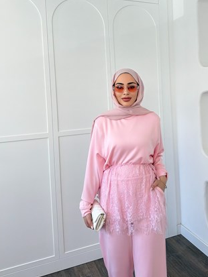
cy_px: 102
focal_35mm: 31
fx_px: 248
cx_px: 128
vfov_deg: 57.6
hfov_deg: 45.1
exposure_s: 1/955
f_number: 1.78
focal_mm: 6.76
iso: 250
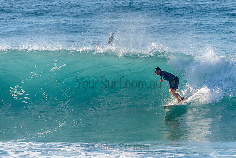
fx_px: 3604
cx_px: 130
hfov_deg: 3.8
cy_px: 75
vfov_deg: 2.5
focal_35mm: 550
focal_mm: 500
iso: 250
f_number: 5.6
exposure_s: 1/2000
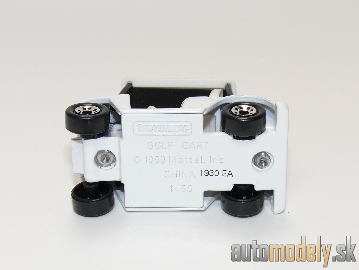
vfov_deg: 17.0
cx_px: 180
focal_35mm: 87
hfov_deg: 22.5
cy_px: 135
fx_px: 902
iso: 100
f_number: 4
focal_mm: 12.3
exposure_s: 1/30
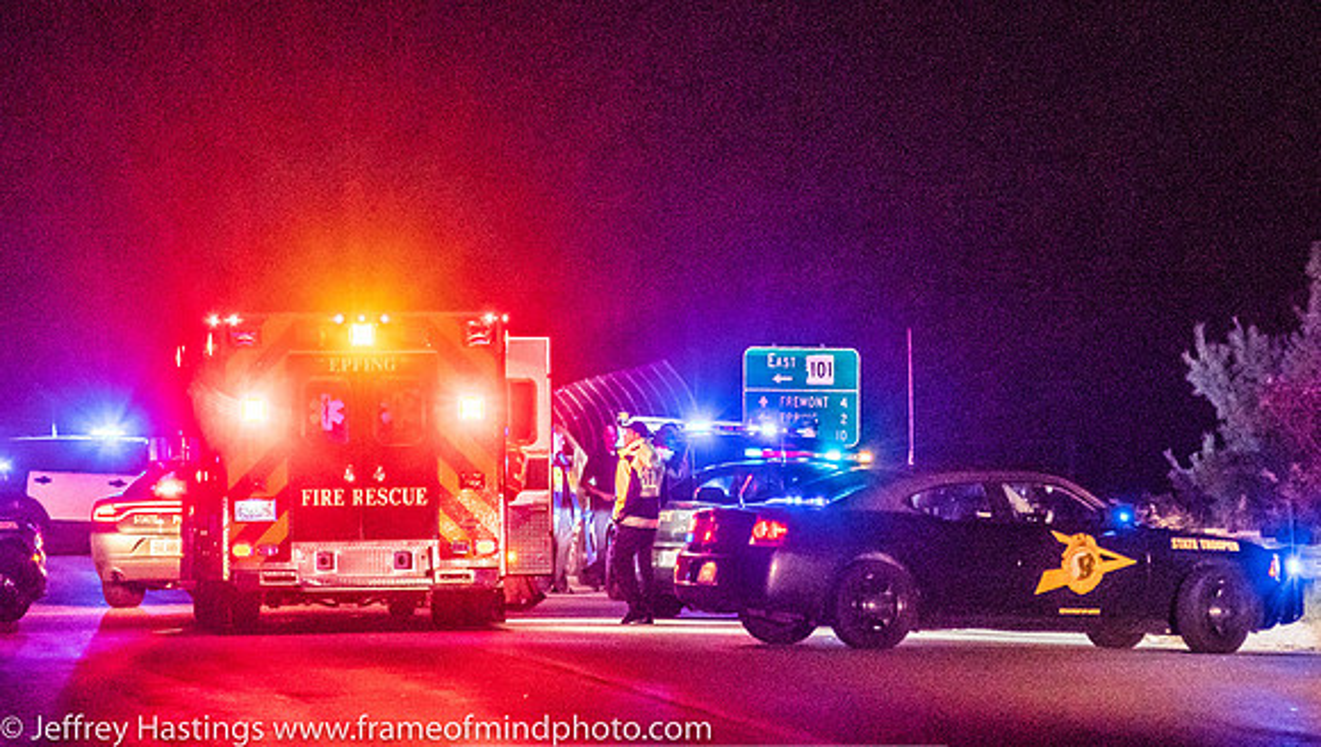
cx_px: 742
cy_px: 416
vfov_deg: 5.2
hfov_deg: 9.2
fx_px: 8169
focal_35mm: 233
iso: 2000
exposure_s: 1/200
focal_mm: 120
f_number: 4.8
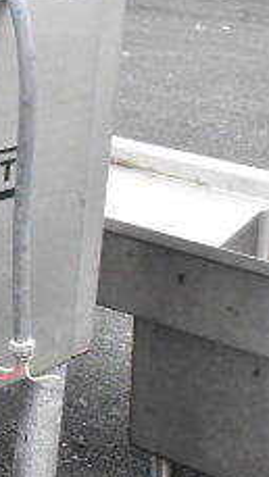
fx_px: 1381
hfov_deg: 10.2
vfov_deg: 19.6
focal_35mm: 109
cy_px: 311
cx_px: -296
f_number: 14
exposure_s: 1/800
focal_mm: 26
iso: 6400
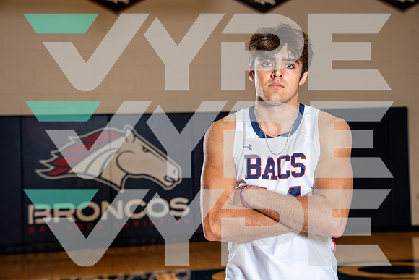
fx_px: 792
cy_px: 140
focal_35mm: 68
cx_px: 210
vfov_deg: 20.0
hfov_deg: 29.6
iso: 640
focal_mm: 68
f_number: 5.6
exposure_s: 1/250
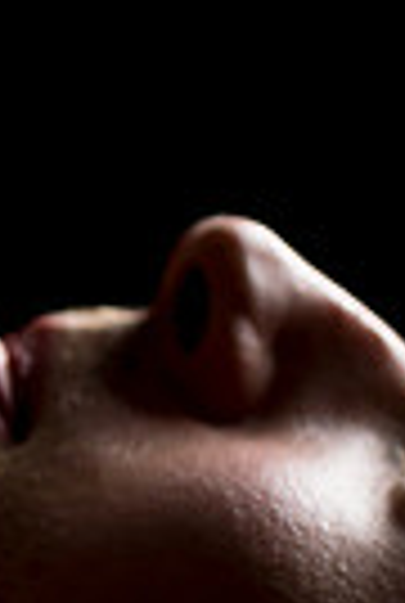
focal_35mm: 216
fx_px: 3626
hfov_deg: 5.9
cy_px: 412
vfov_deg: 9.5
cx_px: -850
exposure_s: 1/320
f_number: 3.2
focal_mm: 50
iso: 800
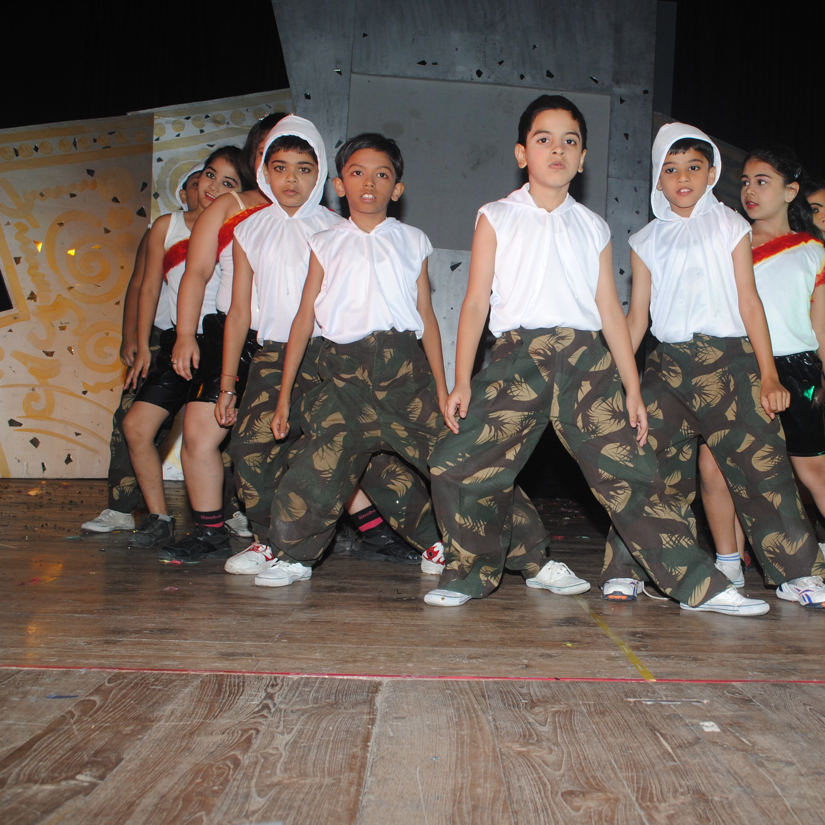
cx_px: 546
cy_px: 413
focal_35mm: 42
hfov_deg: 39.6
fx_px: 1132
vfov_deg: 40.0
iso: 200
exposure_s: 1/200
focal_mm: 22
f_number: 6.3
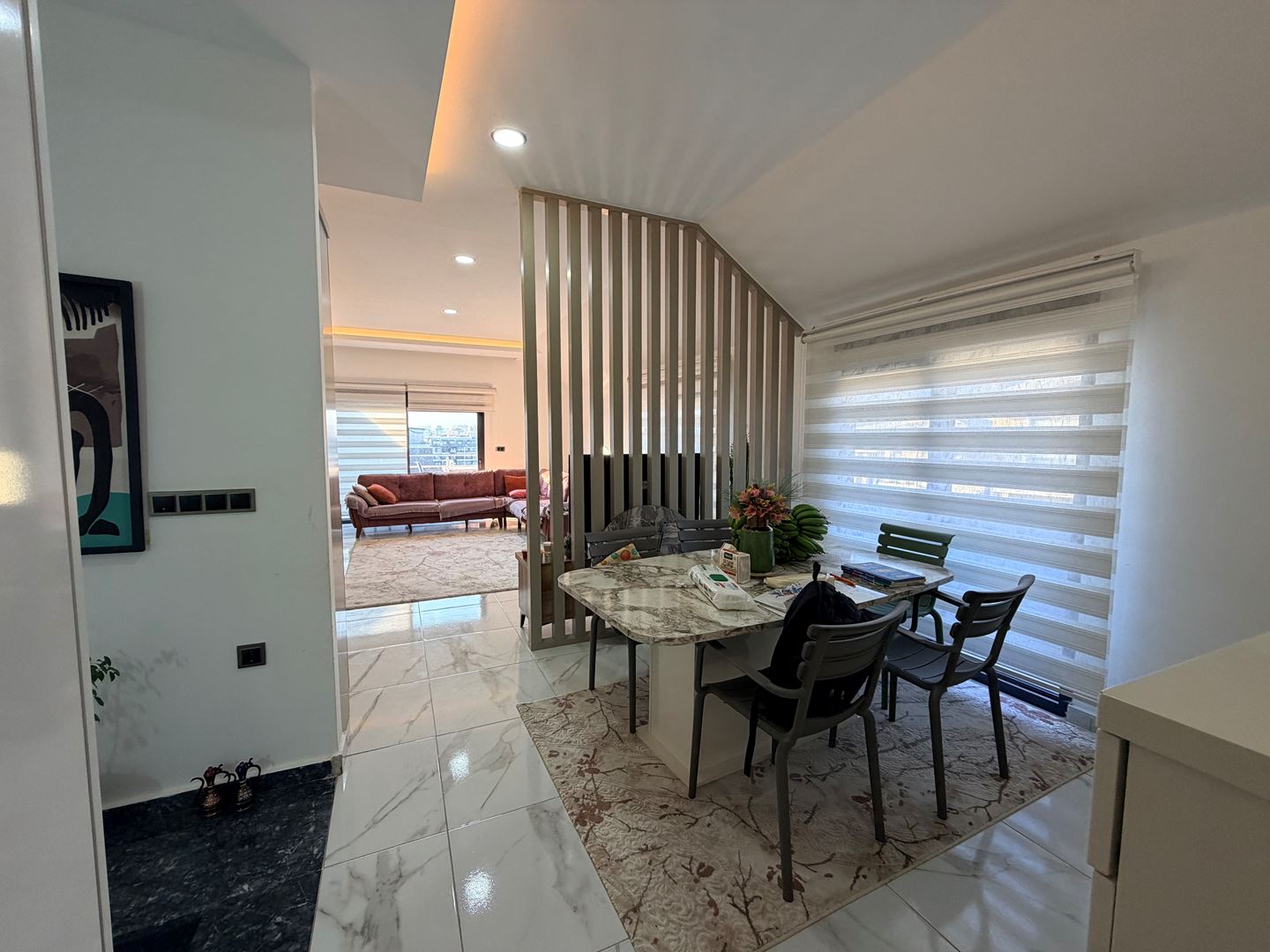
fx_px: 514
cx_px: 635
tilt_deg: -4.0
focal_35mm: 14
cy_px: 476
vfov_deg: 85.7
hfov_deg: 102.1
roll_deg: +0.5
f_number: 2.2
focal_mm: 2.22
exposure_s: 1/121
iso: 160
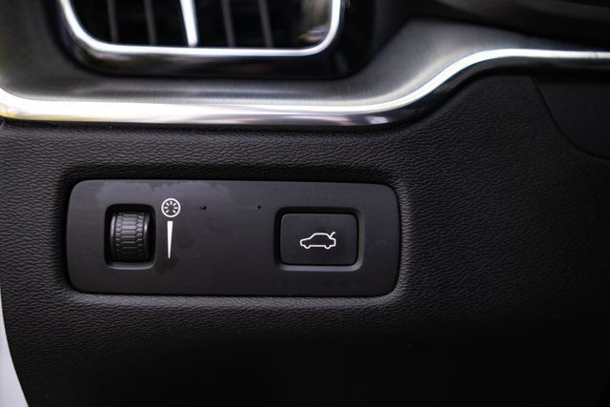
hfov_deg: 42.7
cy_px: 204
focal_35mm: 46
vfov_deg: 29.3
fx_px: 780
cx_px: 305
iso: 800
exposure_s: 1/200
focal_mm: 46
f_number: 2.8
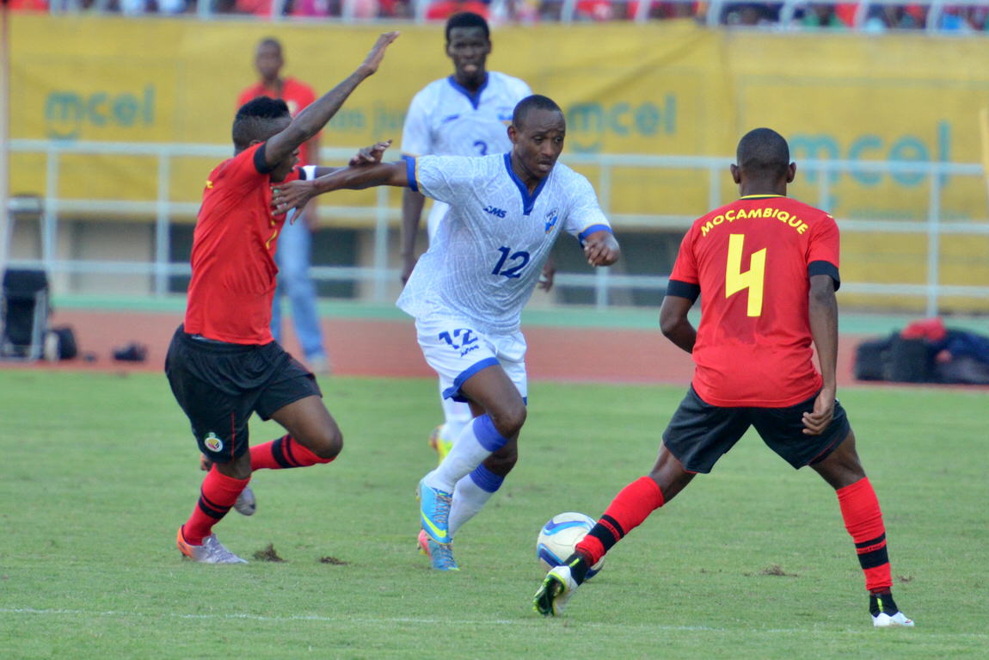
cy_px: 330
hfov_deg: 4.0
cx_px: 494
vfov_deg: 2.7
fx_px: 14012
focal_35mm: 510
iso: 1250
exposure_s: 1/640
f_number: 5
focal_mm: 340
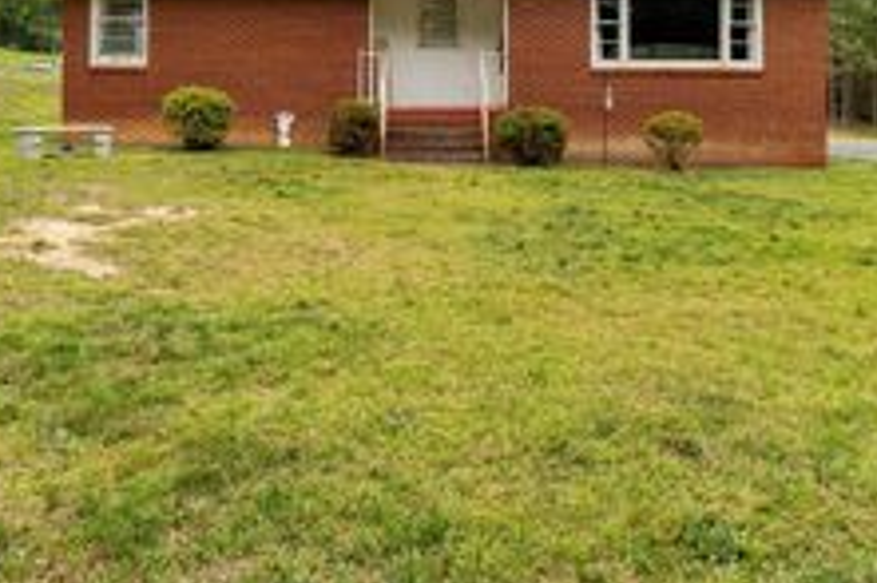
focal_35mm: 34
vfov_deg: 37.3
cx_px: 488
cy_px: 105
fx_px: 828
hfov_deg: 55.7
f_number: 4.5
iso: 100
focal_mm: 10
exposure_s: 1/400
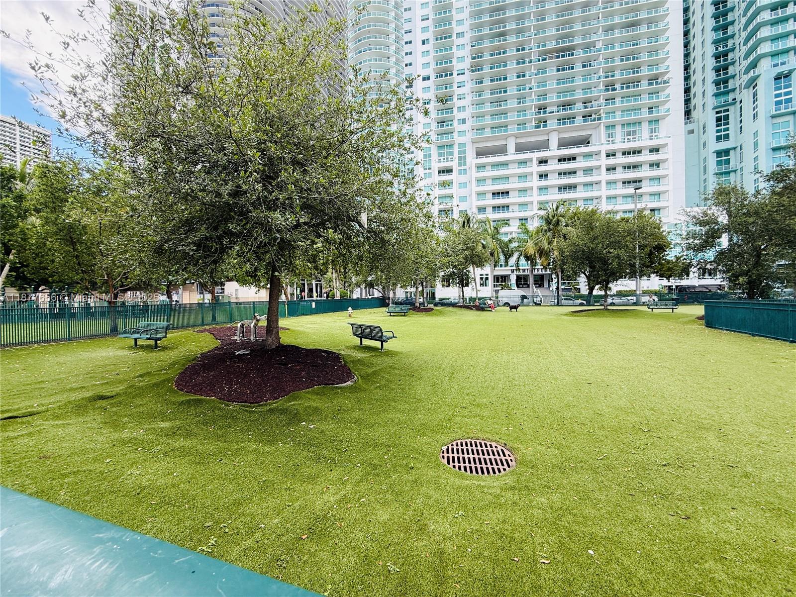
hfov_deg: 102.1
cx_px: 398
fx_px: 322
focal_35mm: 14
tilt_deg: -0.4
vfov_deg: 85.7
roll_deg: +1.4
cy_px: 298
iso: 50
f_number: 2.2
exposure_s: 1/191
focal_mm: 2.22
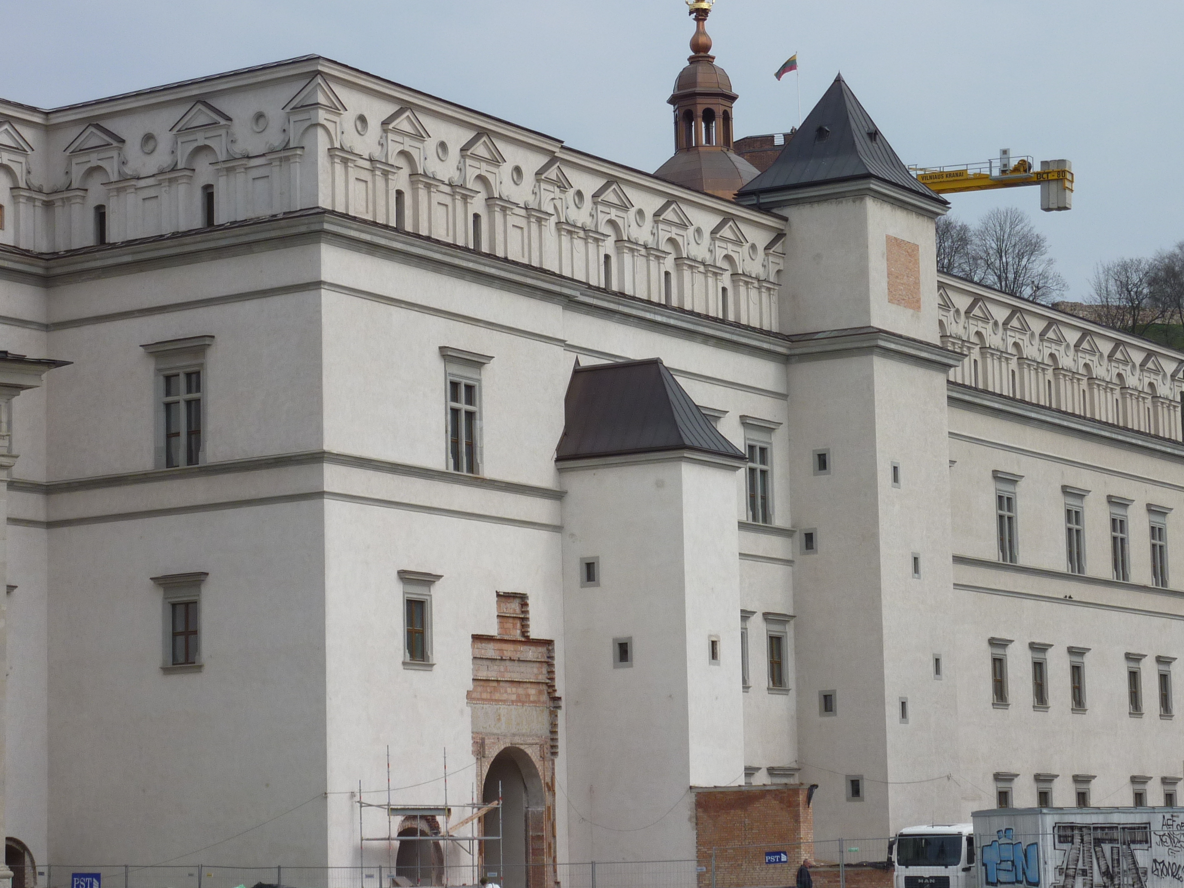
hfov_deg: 21.3
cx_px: 638
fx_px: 3147
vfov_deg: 16.1
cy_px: 445
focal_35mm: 92
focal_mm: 11.9
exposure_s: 1/500
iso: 80
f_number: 5.6
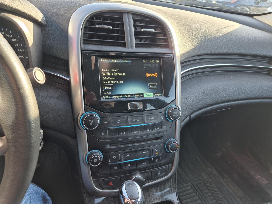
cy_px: 102
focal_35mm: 23
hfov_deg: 73.9
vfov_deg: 58.9
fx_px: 181
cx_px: 136
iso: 64
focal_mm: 5.4
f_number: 1.8
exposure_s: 1/180
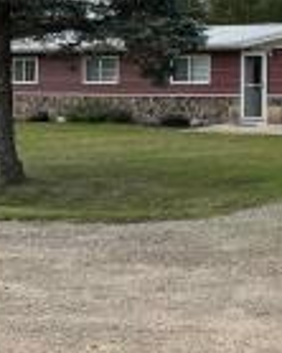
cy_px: 30
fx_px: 762
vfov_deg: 25.2
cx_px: 391
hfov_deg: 19.0
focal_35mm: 73
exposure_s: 1/3745
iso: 50
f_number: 1.6
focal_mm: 5.1
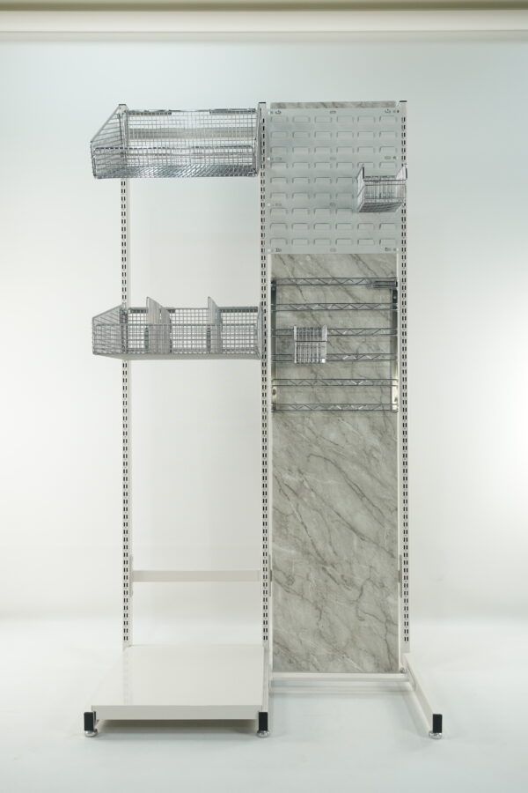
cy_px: 396
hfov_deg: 40.0
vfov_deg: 57.2
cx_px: 264
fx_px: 726
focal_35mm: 33
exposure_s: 1/30
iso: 200
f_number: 4
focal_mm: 12.2
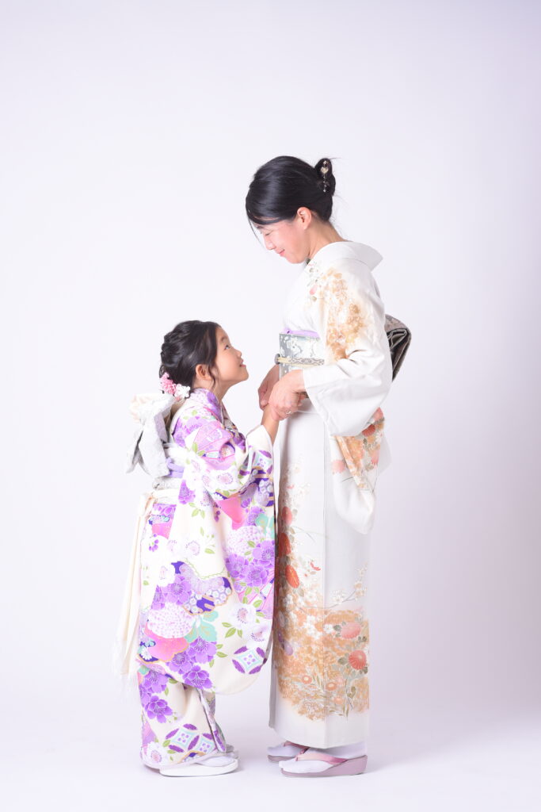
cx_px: 270
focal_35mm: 85
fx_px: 1915
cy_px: 406
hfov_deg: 16.1
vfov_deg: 23.9
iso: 250
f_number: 8
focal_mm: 85
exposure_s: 1/160
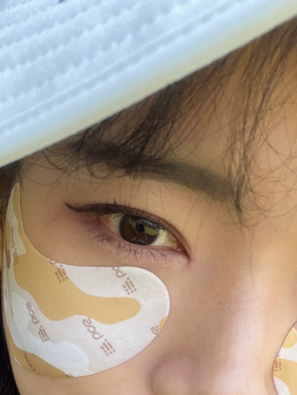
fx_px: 640
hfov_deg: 26.1
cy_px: 330
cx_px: 169
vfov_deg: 33.1
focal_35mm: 56
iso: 40
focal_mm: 2.71
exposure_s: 1/121
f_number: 2.2
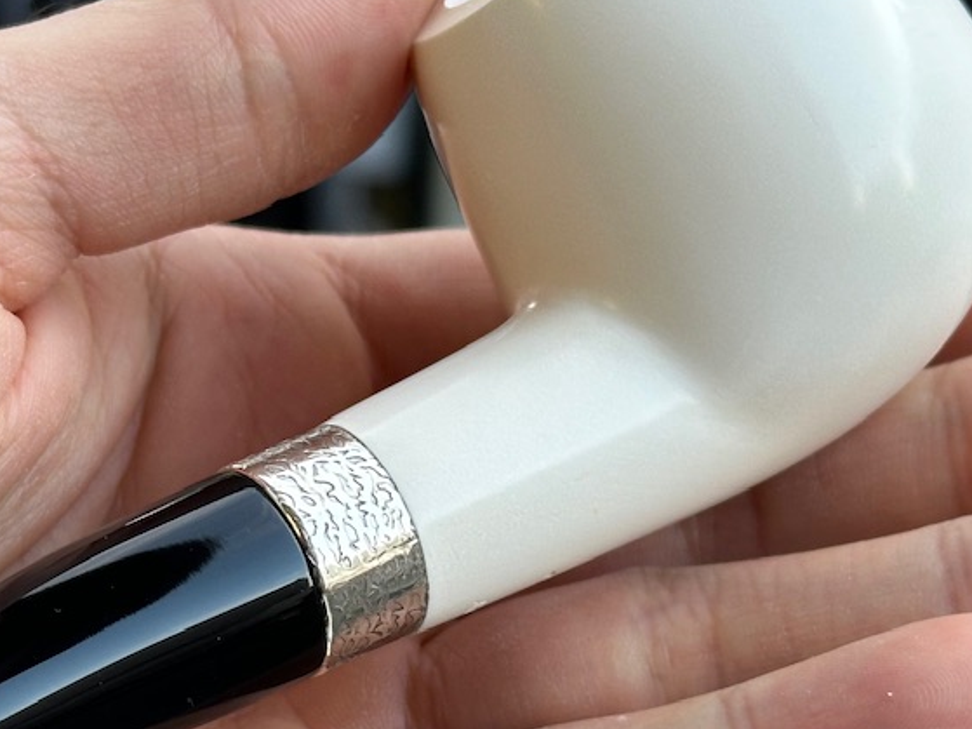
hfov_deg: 17.7
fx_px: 3088
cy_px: 482
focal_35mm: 110
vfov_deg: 13.4
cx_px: 200
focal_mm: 6.86
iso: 80
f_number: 1.78
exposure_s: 1/100
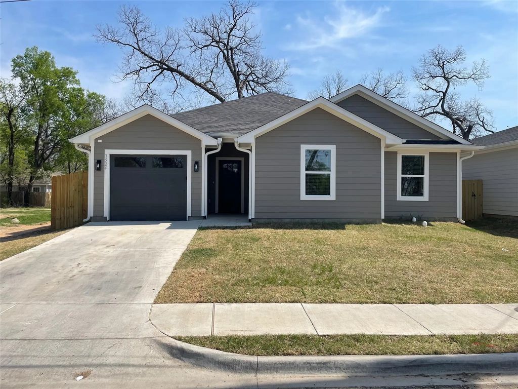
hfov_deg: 67.3
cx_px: 259
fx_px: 389
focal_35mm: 26
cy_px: 194
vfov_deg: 53.1
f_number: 1.6
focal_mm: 4.2
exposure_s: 1/4651
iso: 32
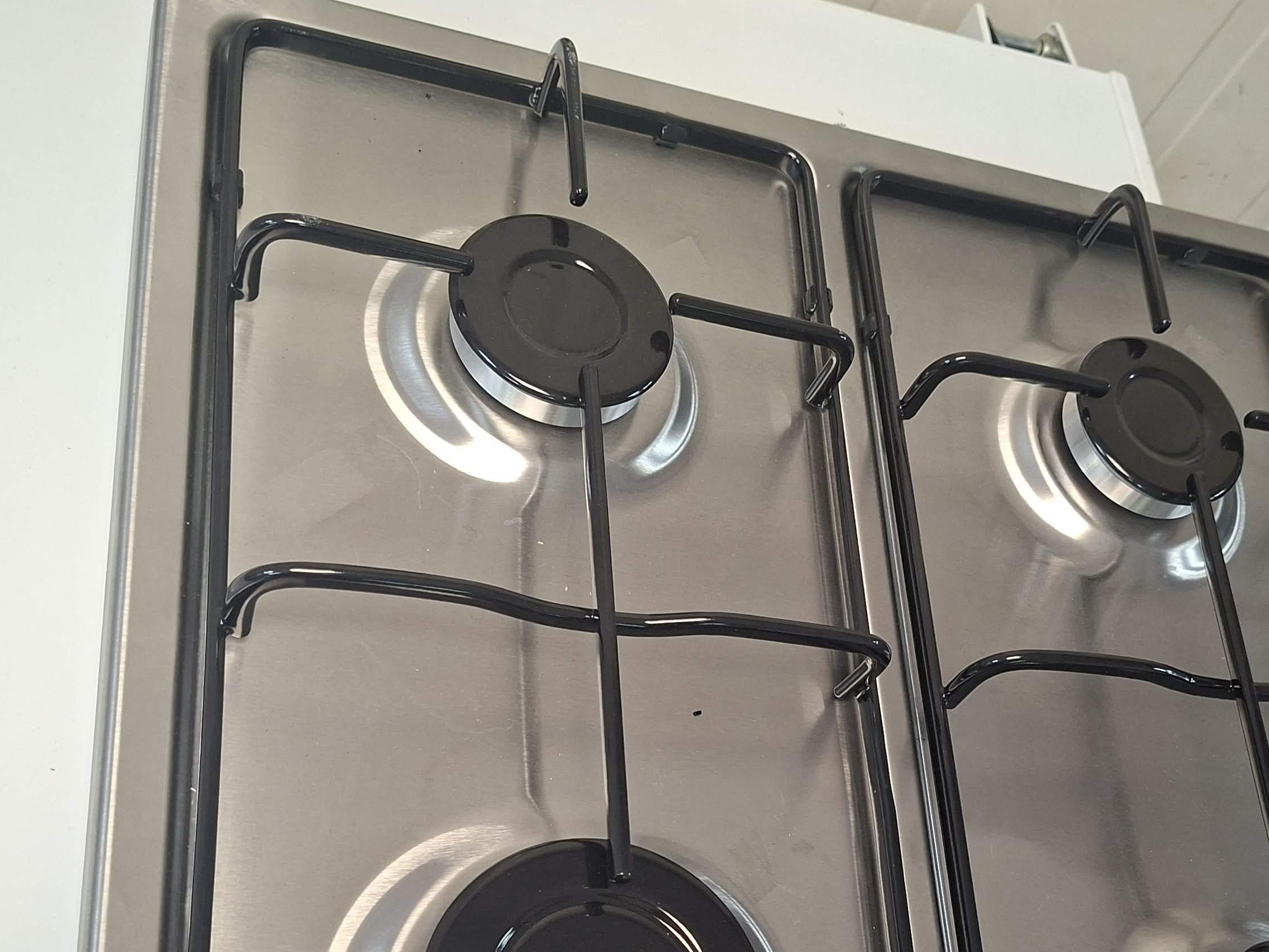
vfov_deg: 34.0
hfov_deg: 45.5
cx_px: 763
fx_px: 1503
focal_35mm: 41
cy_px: 779
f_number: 1.8
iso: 200
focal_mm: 5.54
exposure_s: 1/50
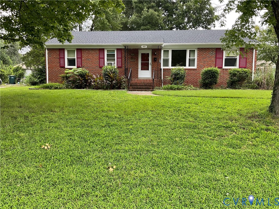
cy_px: 104
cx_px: 140
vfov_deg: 48.2
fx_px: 234
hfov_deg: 61.7
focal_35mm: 29
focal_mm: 3
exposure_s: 1/169
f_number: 1.8
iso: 16
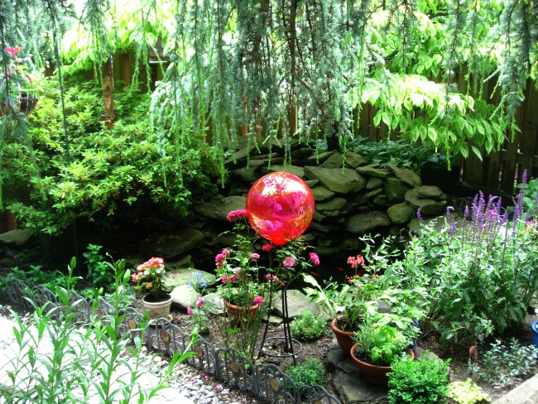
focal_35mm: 38
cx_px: 269
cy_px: 202
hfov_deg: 49.0
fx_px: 591
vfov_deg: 37.7
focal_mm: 7.8
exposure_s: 1/93.1
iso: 64
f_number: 2.8
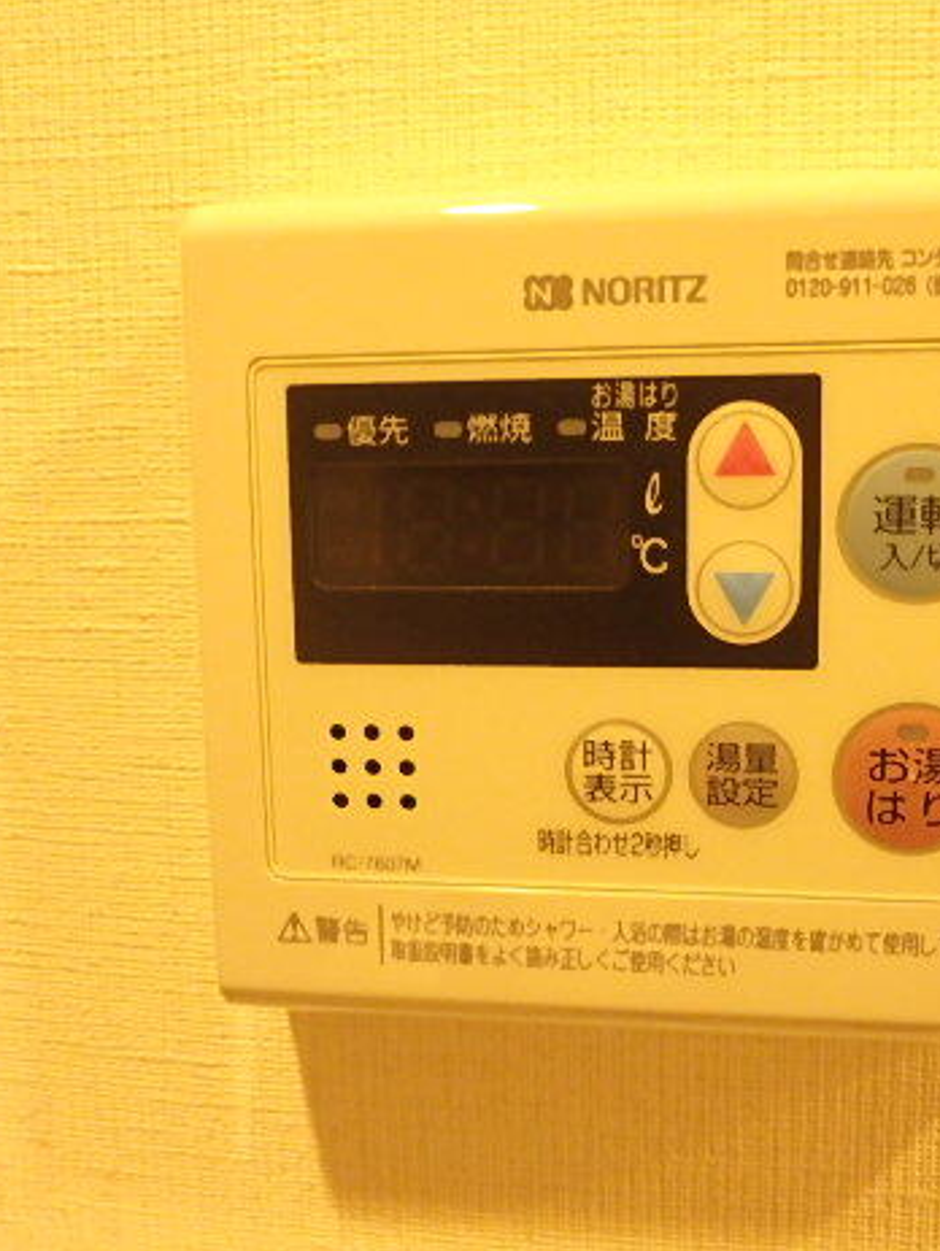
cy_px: 624
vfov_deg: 61.6
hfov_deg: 47.6
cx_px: 613
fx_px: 1049
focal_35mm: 29
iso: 800
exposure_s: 1/20
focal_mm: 3.7
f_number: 3.5
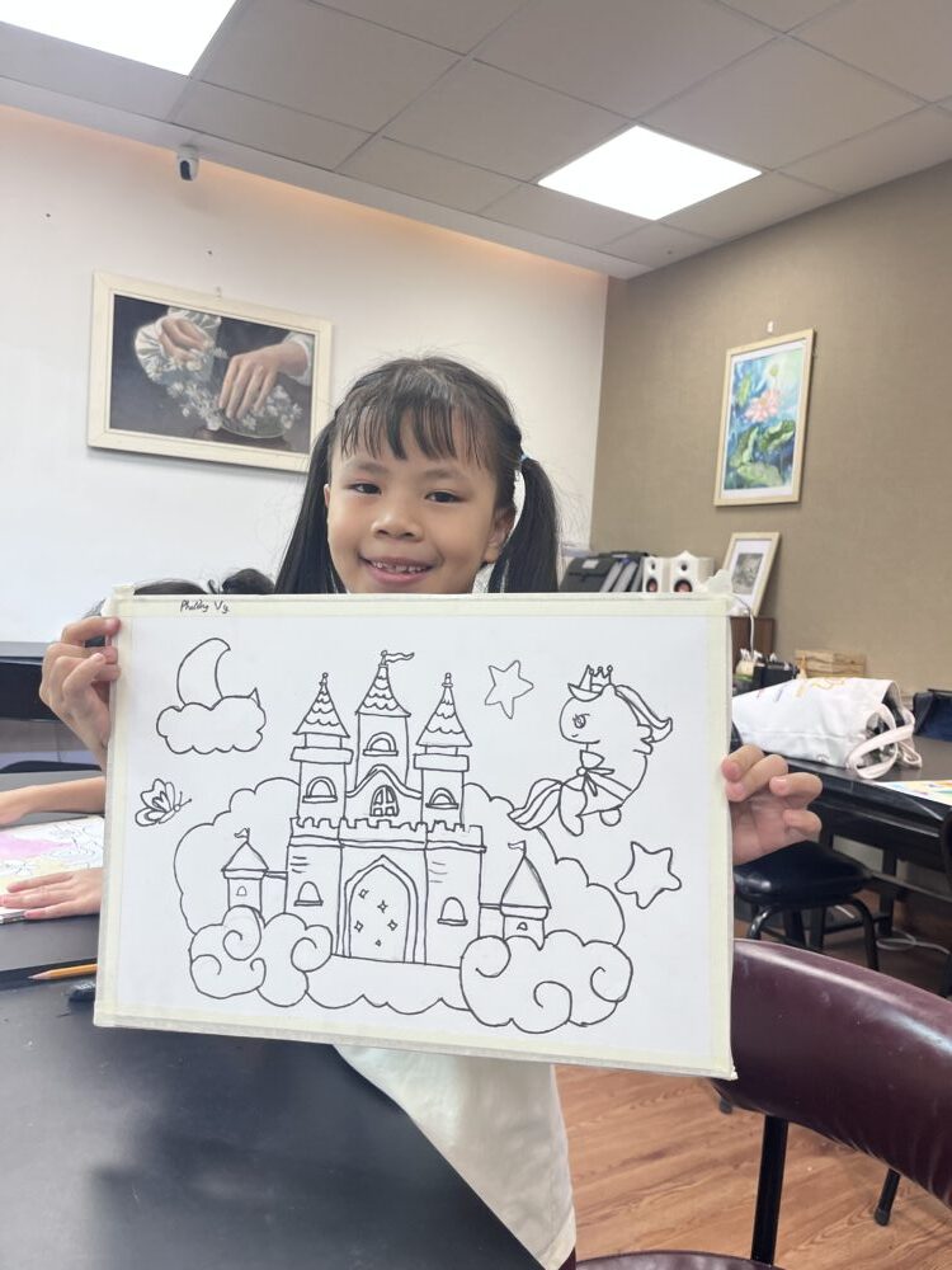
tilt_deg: -3.6
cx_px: 476
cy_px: 635
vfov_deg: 67.3
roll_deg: -4.0
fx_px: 953
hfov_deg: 53.1
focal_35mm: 26
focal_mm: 5.1
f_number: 1.6
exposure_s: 1/117
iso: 125
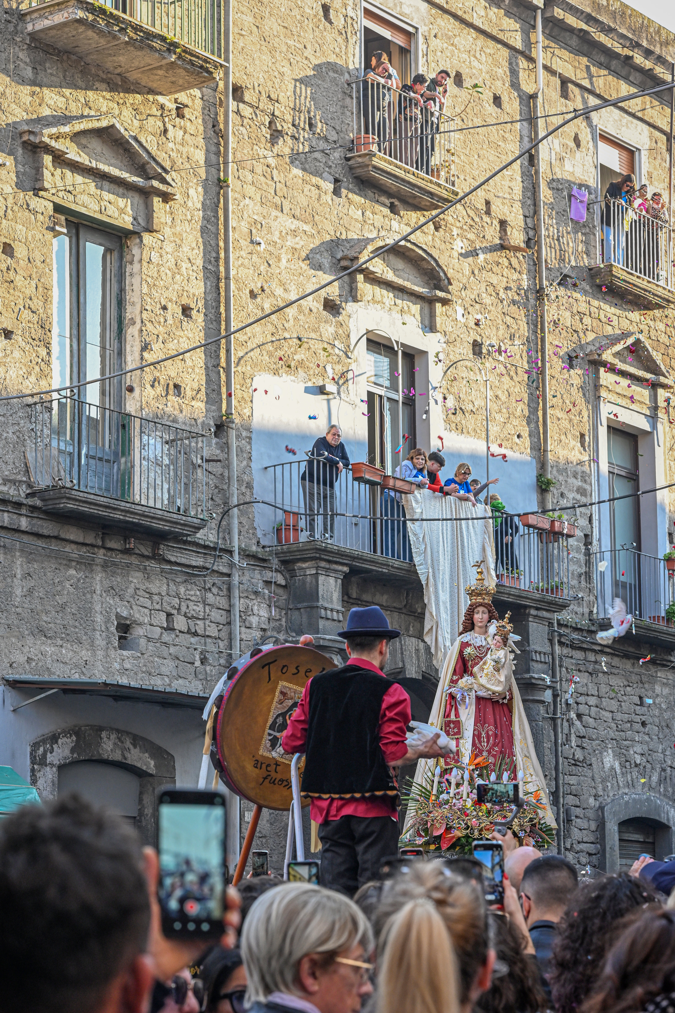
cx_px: 338
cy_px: 506
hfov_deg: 16.1
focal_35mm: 85
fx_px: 2390
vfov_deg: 23.9
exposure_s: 1/200
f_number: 8
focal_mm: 85
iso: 800
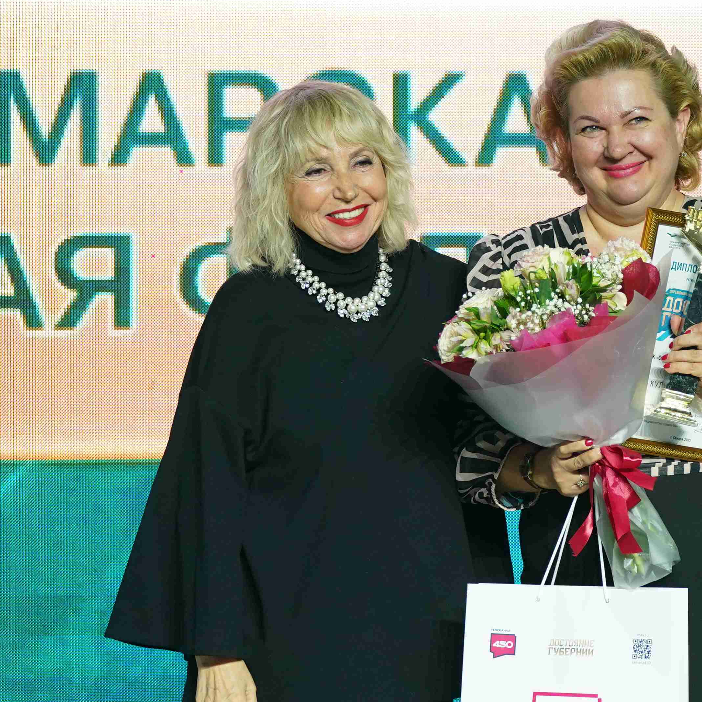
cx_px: 519
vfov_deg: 4.5
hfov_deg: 4.5
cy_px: 273
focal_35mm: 393
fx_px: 9017
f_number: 3.2
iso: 1000
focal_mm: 168
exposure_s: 1/320
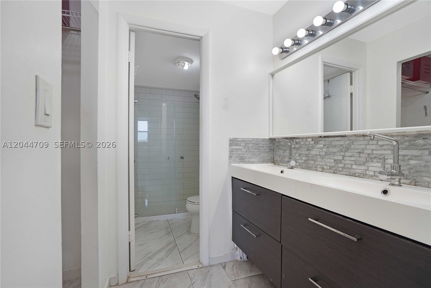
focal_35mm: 16
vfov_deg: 73.8
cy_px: 144
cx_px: 216
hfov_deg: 96.7
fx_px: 192
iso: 320
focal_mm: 16
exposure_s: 1/200
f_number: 5
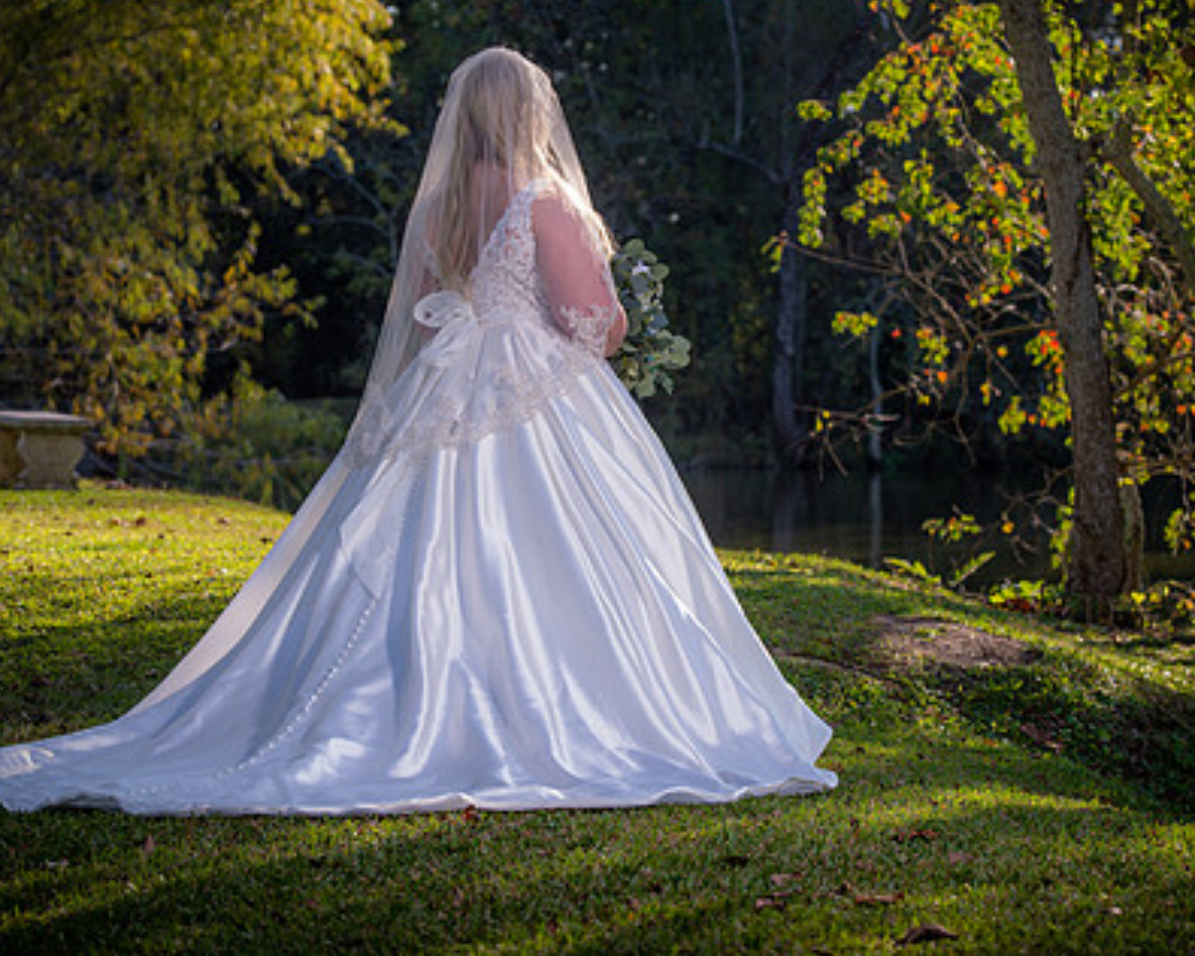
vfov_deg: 12.4
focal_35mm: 124
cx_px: 620
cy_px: 375
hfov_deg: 15.5
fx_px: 4386
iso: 100
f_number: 5.6
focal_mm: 90
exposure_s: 1/125
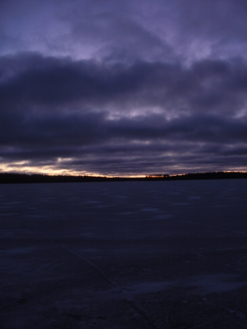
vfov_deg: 51.4
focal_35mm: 36
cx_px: 124
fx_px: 343
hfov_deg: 39.7
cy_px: 164
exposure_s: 1/10
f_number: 3.5
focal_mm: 6.3
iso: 125
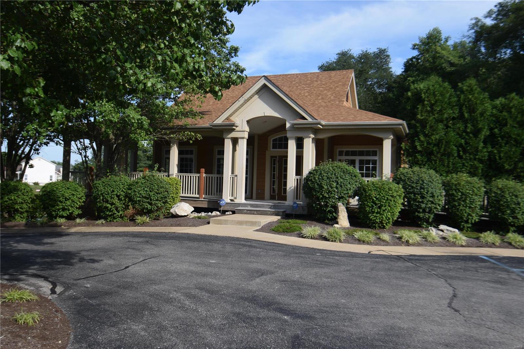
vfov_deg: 43.6
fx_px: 437
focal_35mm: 30
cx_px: 262
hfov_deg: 61.9
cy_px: 174
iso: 200
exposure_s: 1/320
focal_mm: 20
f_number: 9
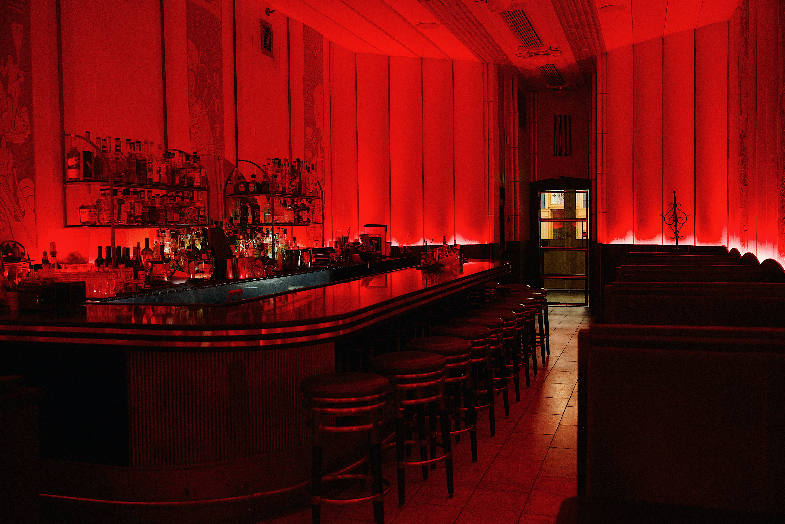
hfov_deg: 55.8
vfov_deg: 38.9
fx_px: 741
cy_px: 262
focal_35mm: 34
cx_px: 392
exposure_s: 1/50
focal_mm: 34
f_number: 2.8
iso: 1250
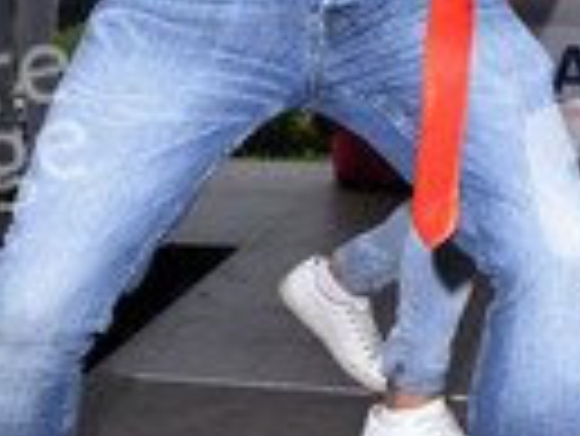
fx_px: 1719
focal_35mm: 102
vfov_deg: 14.1
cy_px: -72
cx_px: 346
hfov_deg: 19.1
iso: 160
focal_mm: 23
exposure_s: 1/160
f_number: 6.3
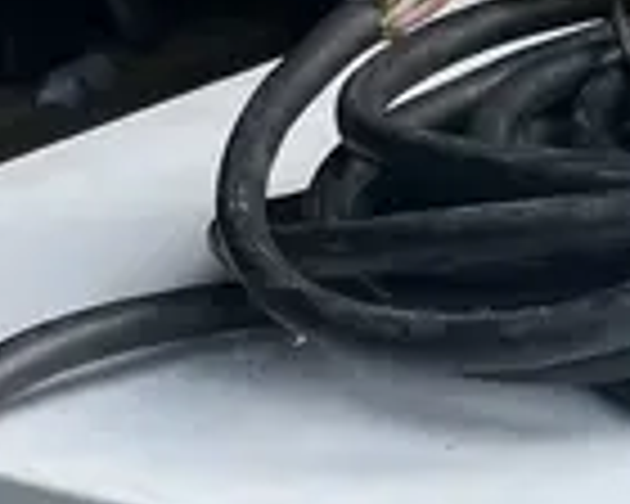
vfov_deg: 9.5
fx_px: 2480
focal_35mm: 133
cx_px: 927
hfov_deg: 13.7
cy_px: 1433
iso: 50
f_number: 1.6
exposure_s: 1/1028
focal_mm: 5.1
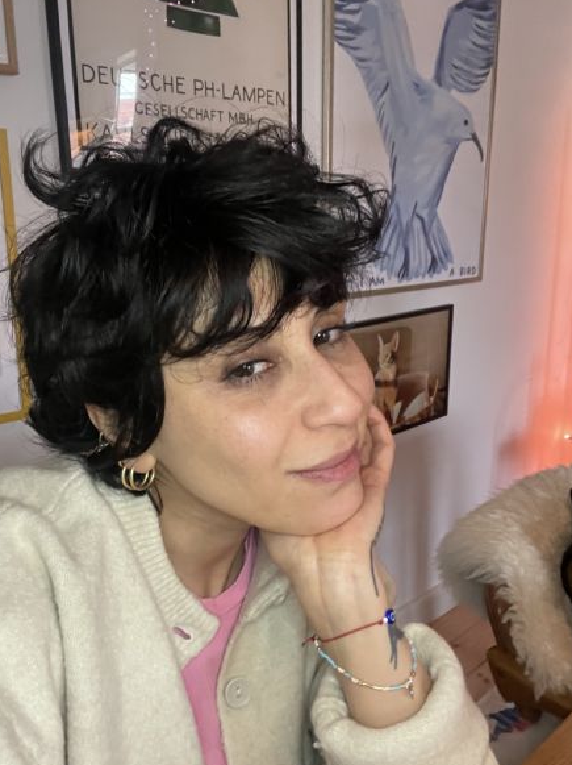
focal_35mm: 31
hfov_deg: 45.4
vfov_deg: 58.4
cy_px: 379
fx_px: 684
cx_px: 292
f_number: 2.2
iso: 400
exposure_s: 1/39
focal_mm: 2.71
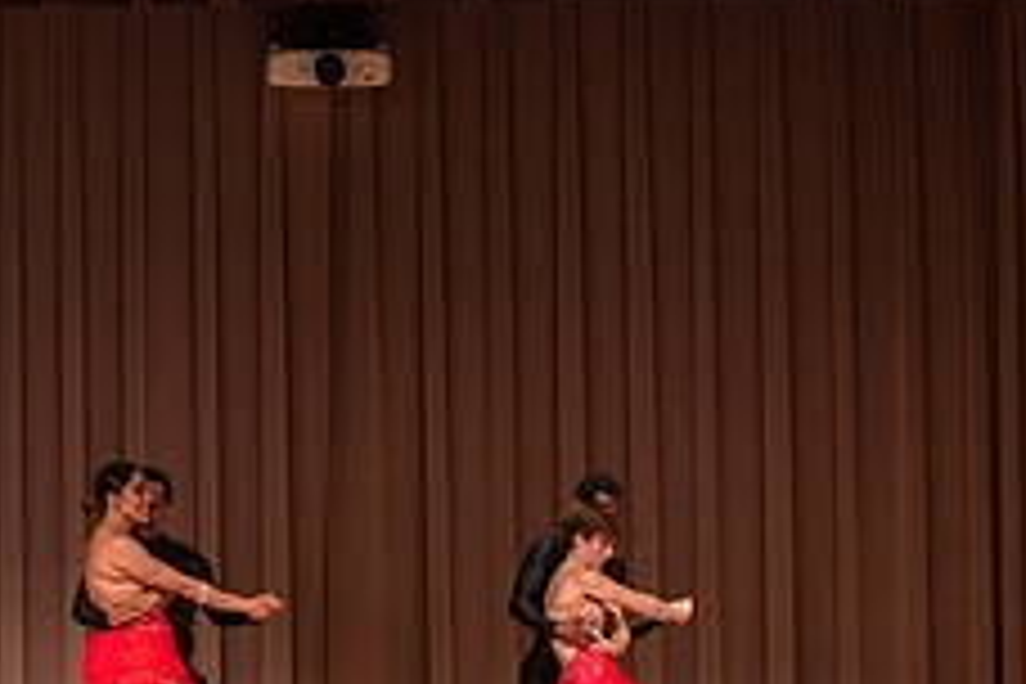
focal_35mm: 183
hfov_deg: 11.2
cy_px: 632
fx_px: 5215
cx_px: 121
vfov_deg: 7.5
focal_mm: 70
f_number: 4
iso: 1600
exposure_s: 1/160
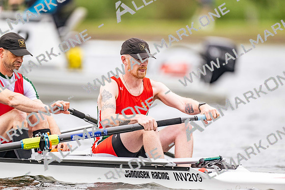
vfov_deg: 2.3
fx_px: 4751
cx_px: 142
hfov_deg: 3.4
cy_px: 95
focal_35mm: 600
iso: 900
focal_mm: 600
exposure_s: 1/2500
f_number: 4
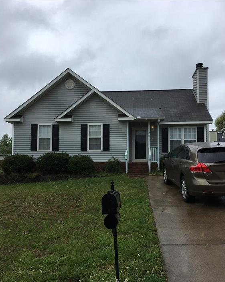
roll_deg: -0.8
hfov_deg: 47.1
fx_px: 258
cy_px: 154
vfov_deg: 57.1
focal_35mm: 31
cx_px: 112
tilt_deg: +2.7
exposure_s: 1/1479
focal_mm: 4.15
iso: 25
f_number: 2.2
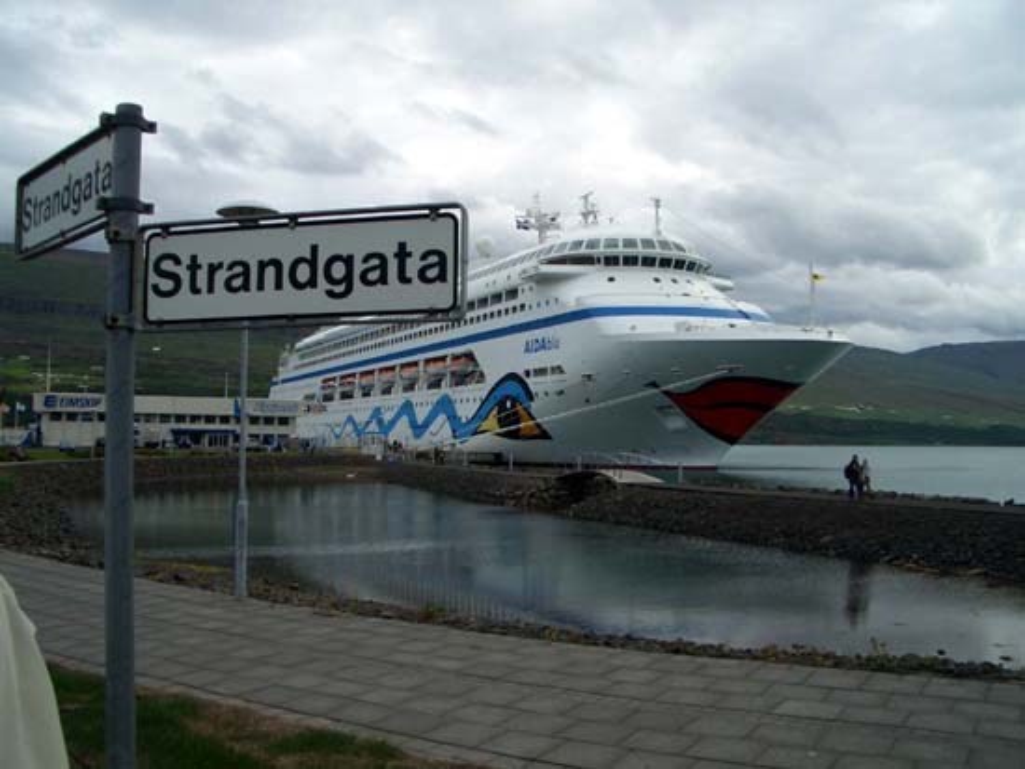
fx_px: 1037
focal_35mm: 35
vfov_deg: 40.7
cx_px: 512
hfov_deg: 52.6
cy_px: 384
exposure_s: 1/640
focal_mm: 5.8
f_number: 4.3
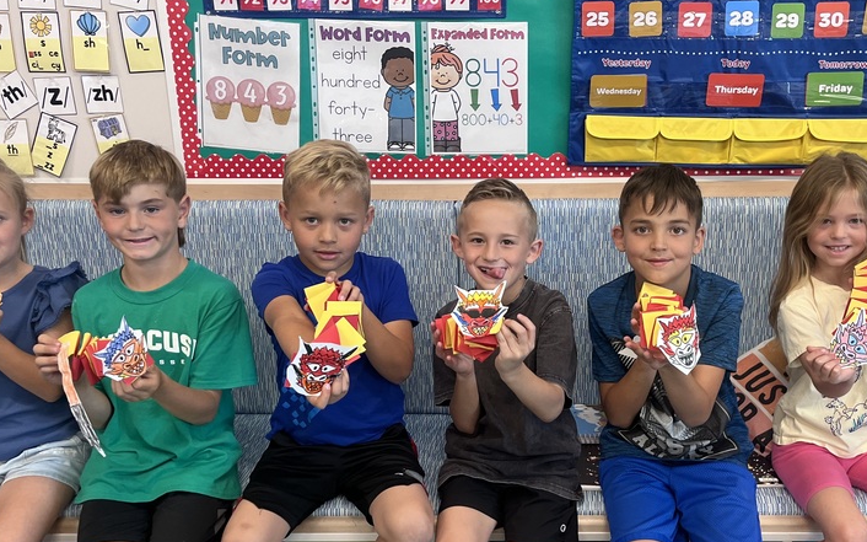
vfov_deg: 31.8
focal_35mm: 40
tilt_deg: -18.5
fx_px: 945
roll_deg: +1.0
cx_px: 517
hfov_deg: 49.0
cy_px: 336
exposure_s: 1/110
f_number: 1.6
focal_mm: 5.1
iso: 125
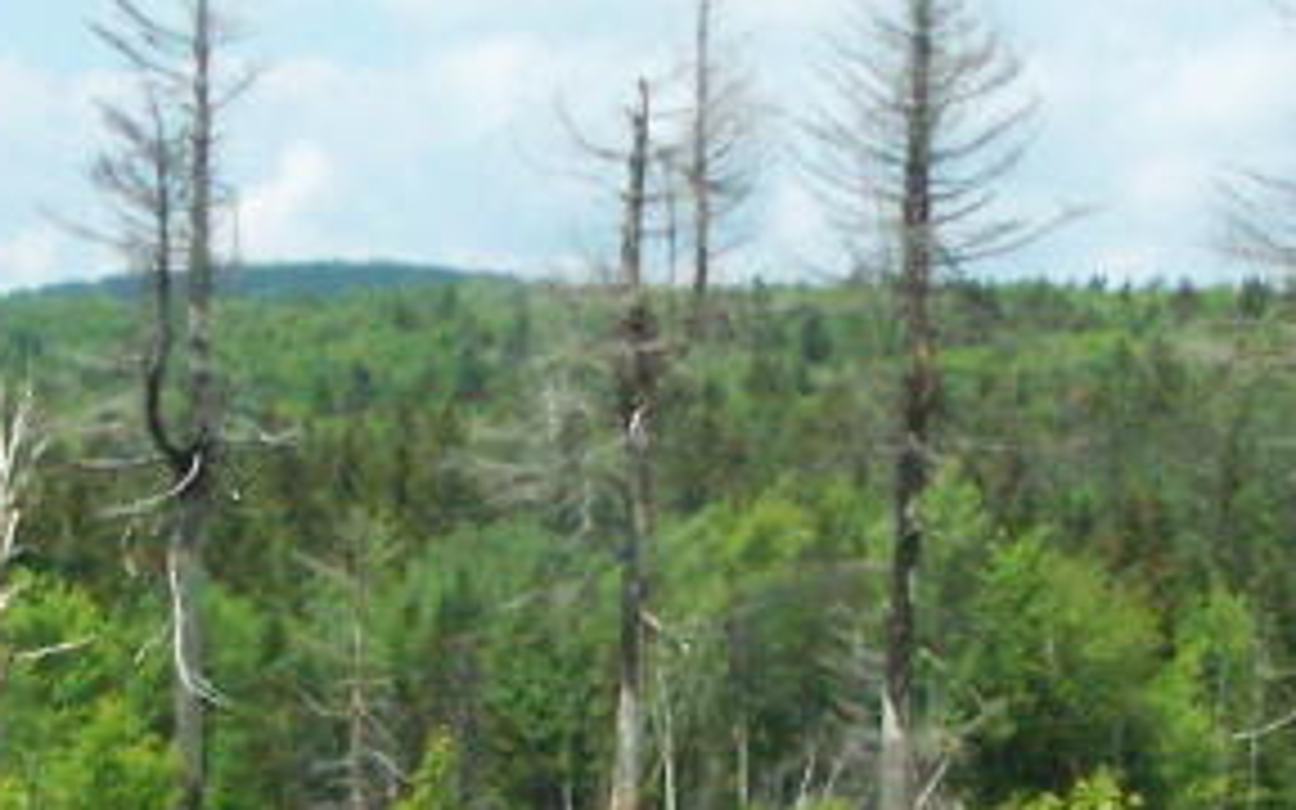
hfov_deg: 14.6
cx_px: 657
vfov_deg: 9.2
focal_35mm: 143
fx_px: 5051
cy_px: 500
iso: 400
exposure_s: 1/1600
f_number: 5.6
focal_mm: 6.3
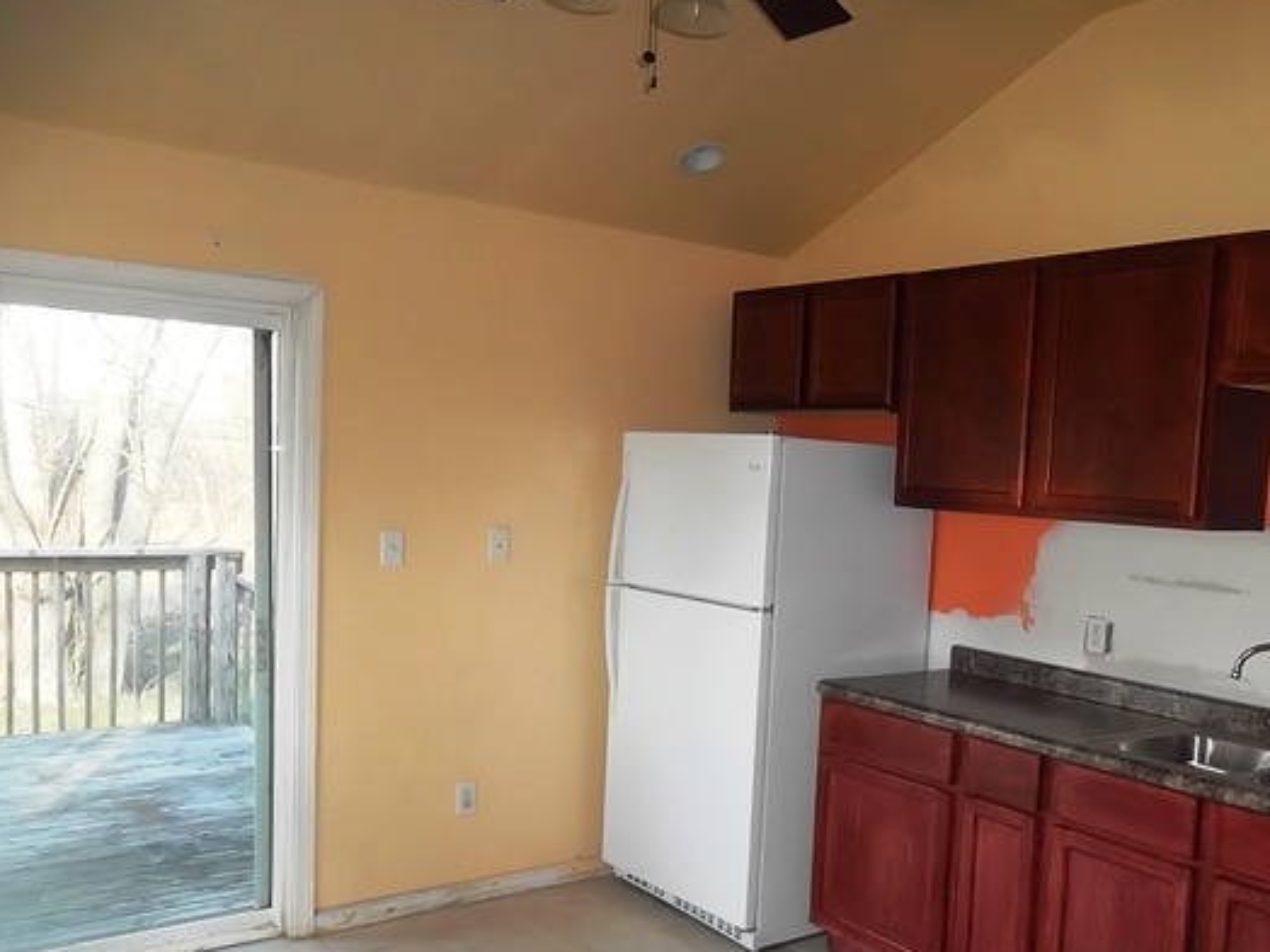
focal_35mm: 33
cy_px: 552
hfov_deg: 54.9
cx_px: 766
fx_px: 1211
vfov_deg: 42.8
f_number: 3.5
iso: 240
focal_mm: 4.9
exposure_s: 1/45
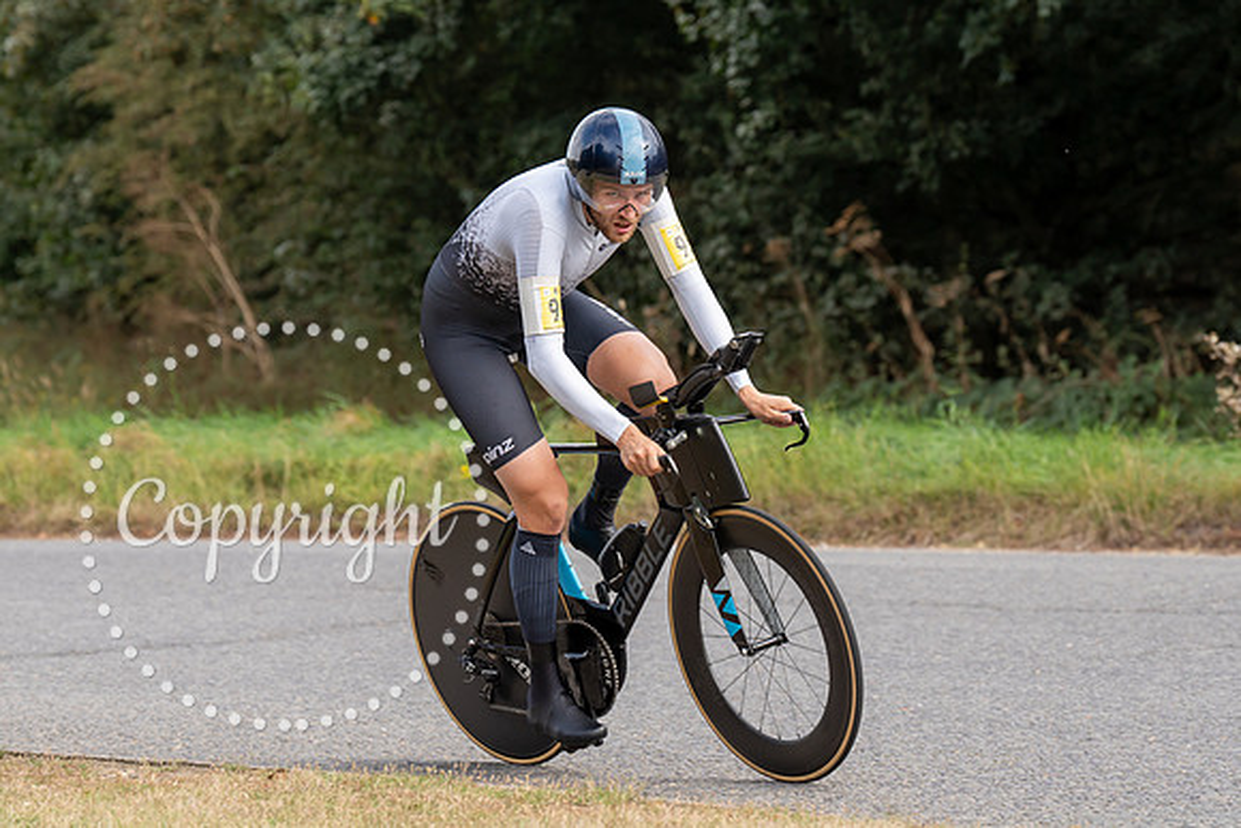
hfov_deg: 11.9
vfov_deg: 7.9
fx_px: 5979
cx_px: 575
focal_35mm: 173
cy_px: 305
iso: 400
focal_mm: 119
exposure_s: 1/1000
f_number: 4
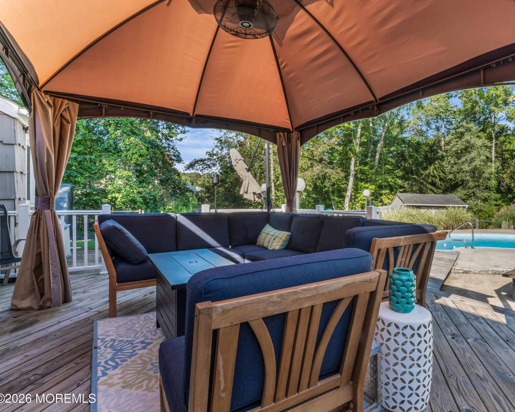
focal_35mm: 20
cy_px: 201
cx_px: 320
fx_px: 304
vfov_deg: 68.2
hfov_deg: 79.1
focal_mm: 16.8
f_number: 22
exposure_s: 1/3
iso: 125
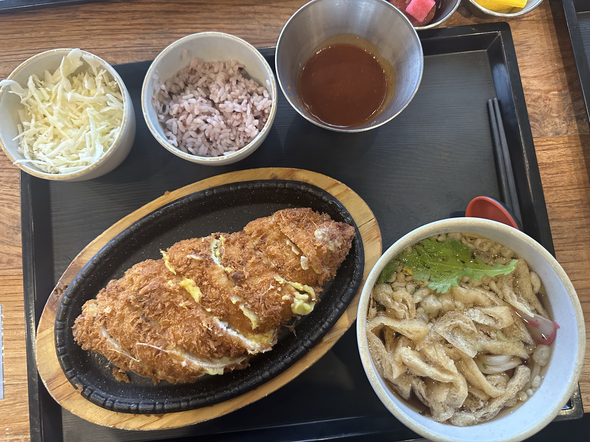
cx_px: 295
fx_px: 409
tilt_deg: -81.6
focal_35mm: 24
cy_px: 221
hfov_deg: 71.6
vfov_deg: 56.8
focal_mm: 6.86
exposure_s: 1/60
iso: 400
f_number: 1.78
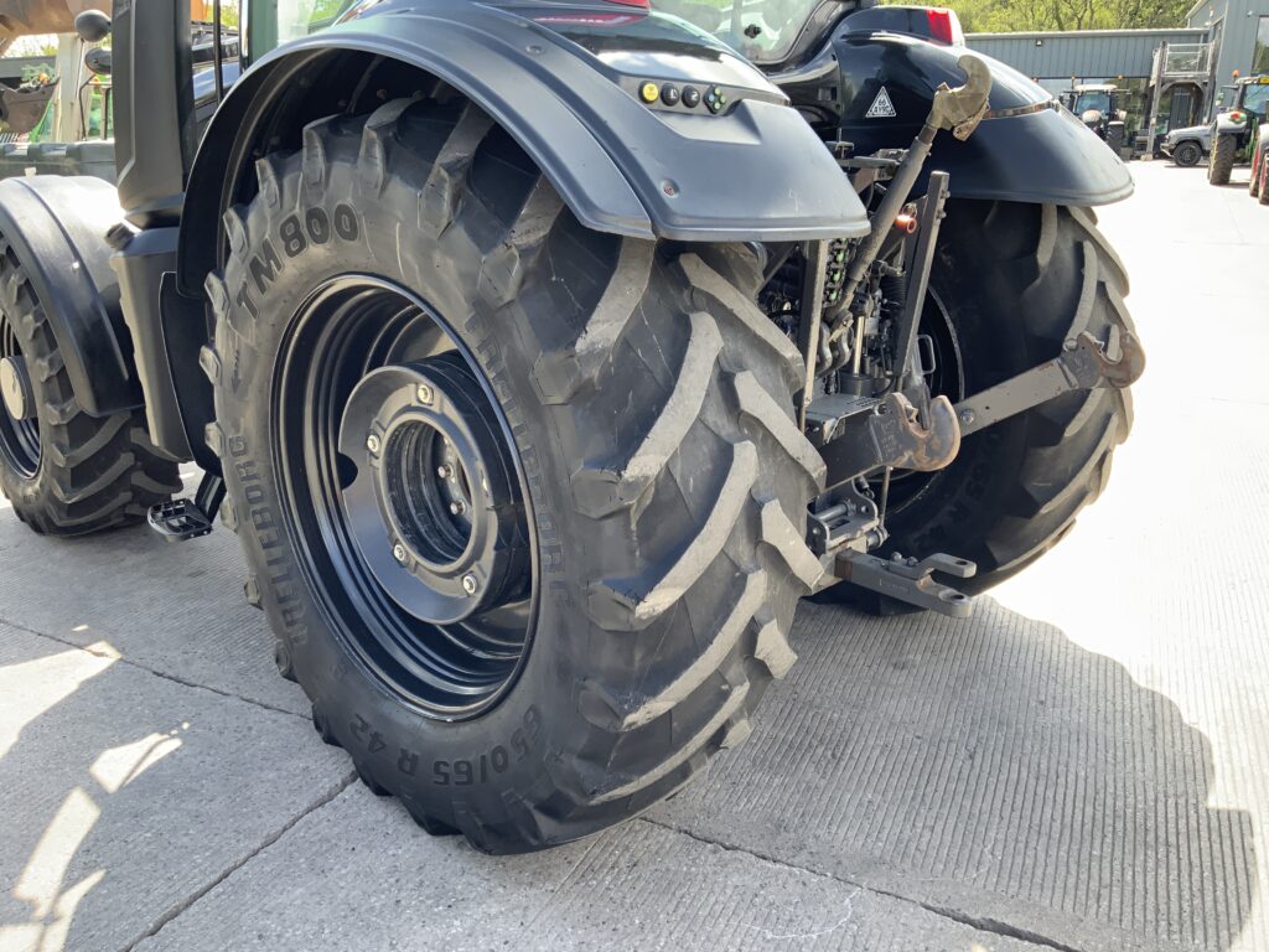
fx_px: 1063
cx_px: 634
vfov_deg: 48.2
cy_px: 476
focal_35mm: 29
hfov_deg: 61.7
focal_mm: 3
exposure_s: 1/173
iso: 16
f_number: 1.8
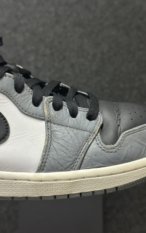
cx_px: 60
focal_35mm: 51
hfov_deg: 25.3
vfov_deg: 39.6
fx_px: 325
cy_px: 116
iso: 250
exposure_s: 1/36
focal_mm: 6.86
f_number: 1.78
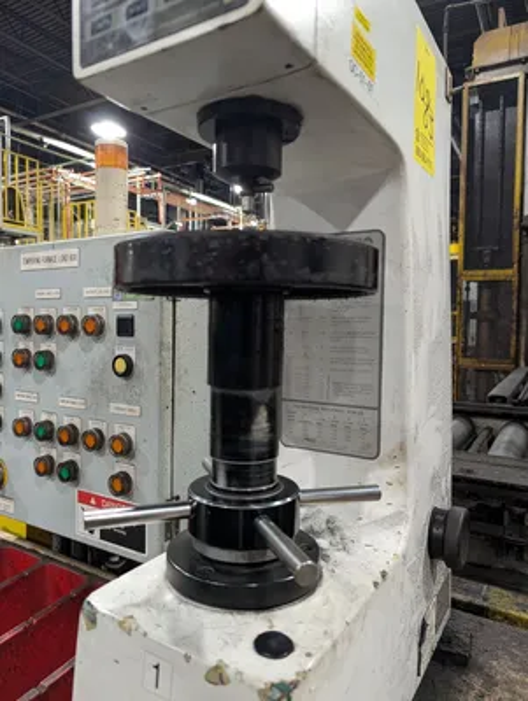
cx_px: 264
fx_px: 487
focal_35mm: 24
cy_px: 350
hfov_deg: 56.9
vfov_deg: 71.5
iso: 1615
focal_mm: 6.9
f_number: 1.68
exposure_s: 1/145
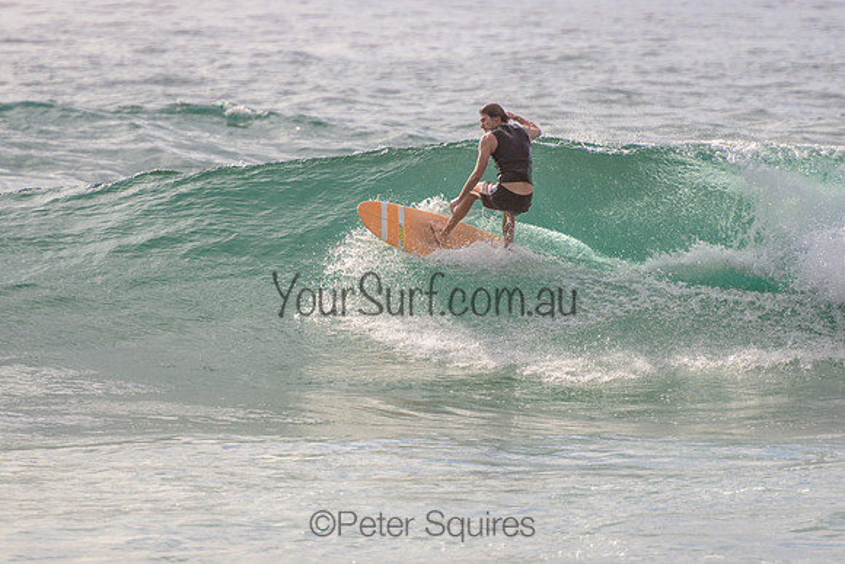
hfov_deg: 3.7
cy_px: 214
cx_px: 373
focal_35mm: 550
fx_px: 12916
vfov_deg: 2.5
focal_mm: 400
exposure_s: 1/2000
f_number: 5.6
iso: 160
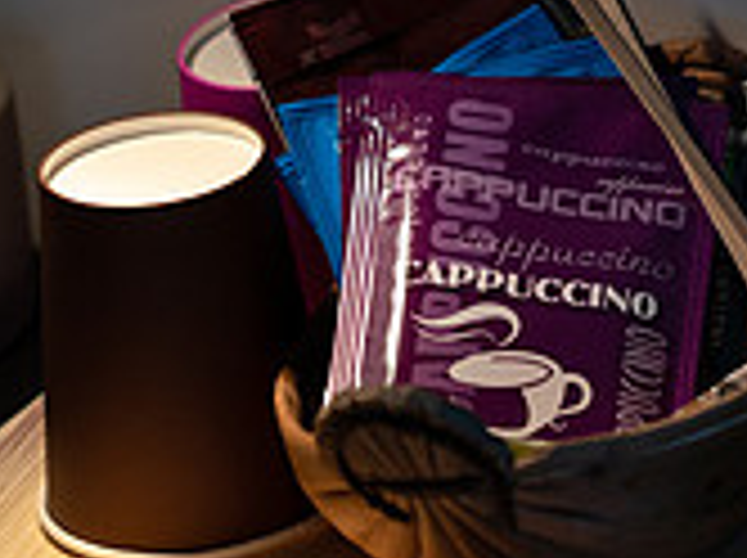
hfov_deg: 6.9
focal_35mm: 286
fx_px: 6163
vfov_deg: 5.2
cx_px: 454
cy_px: 169
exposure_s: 1/1000
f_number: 2.5
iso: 400
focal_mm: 85
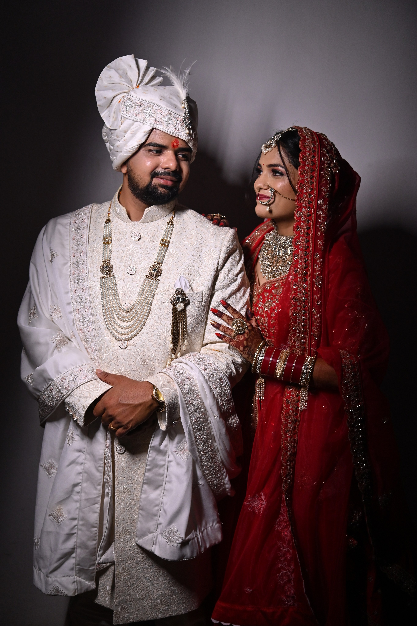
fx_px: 661
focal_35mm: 38
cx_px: 208
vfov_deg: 50.7
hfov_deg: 35.0
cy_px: 313
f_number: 2.8
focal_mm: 38
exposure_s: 1/200
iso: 1000
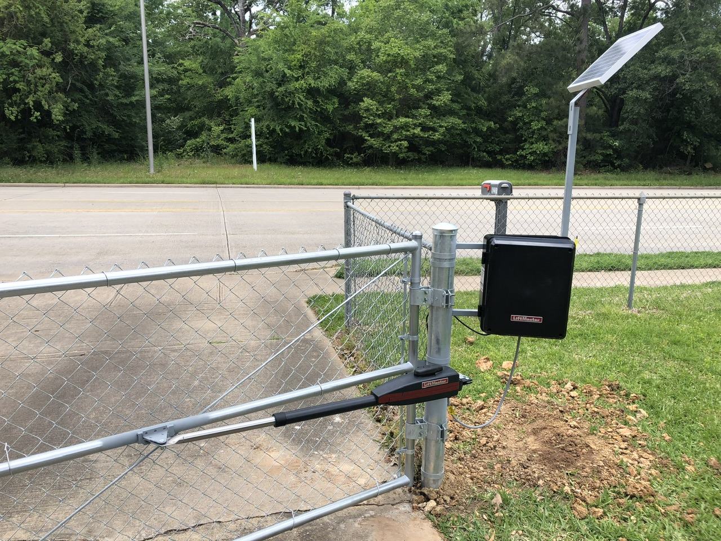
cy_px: 270
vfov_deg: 49.7
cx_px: 360
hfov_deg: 63.4
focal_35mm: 28
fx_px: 583
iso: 20
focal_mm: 3.99
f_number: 1.8
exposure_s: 1/852
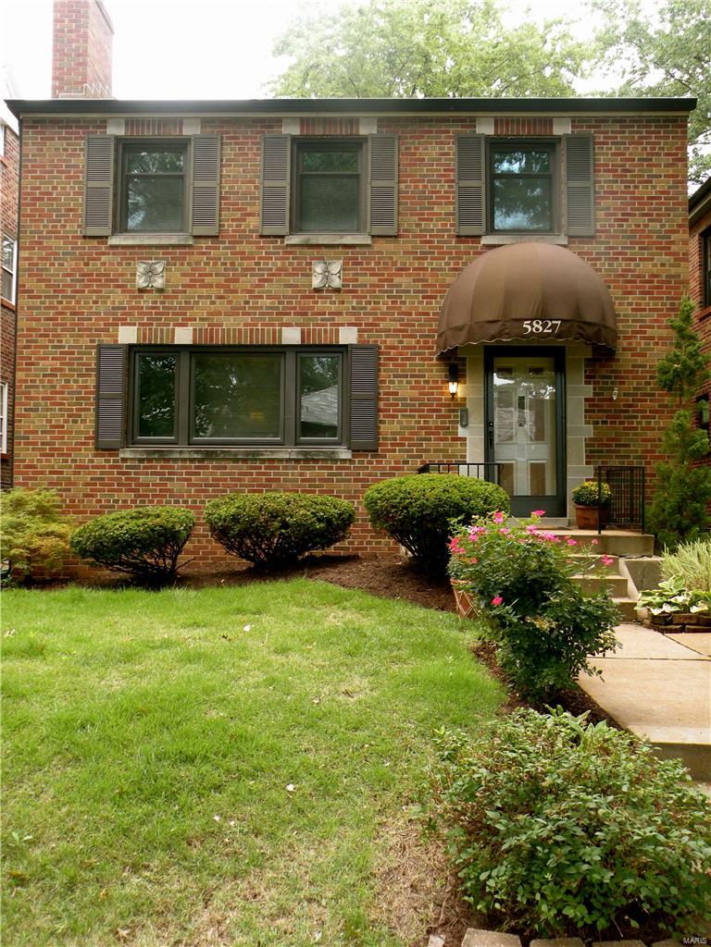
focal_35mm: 33
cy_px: 474
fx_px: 904
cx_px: 356
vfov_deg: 55.4
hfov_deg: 42.9
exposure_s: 1/56.2
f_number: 3.5
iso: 64
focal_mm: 5.8
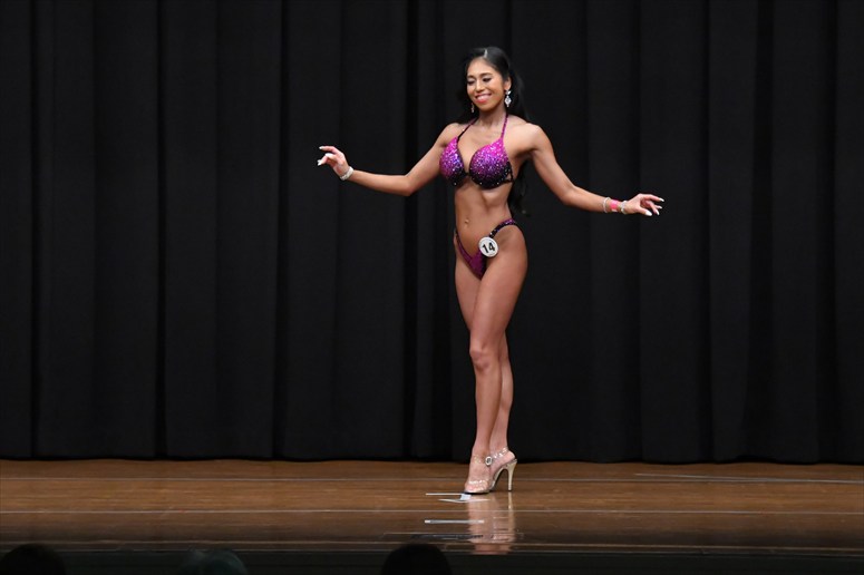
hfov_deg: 9.2
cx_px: 432
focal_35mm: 225
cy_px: 288
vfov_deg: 6.1
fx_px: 5397
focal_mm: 150
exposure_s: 1/400
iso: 6400
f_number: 5.6
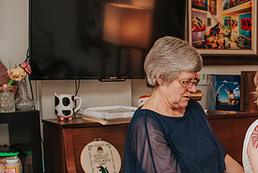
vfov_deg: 17.1
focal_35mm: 79
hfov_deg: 24.2
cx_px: 272
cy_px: 154
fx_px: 567
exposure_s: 1/160
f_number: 4
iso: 800
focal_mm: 35
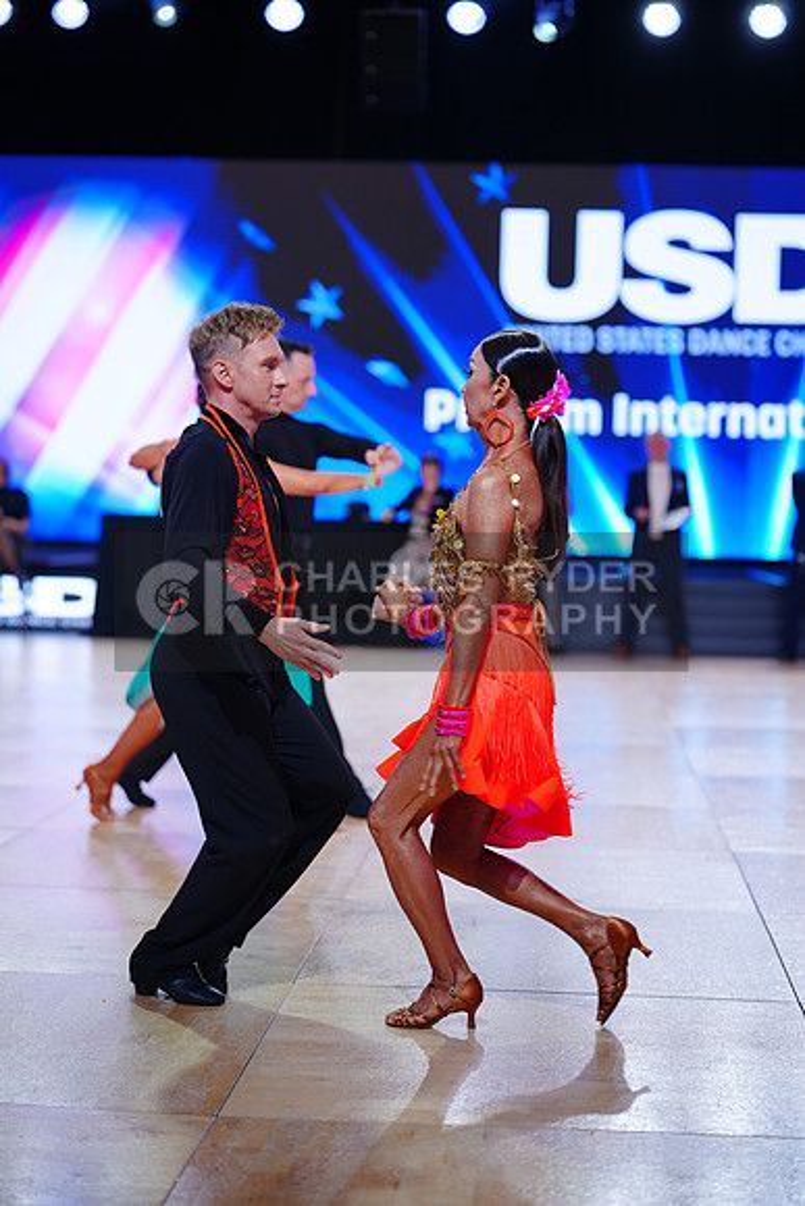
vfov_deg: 29.6
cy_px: 603
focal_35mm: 68
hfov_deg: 20.0
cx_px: 402
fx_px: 2279
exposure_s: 1/400
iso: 200
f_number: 2
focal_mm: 68
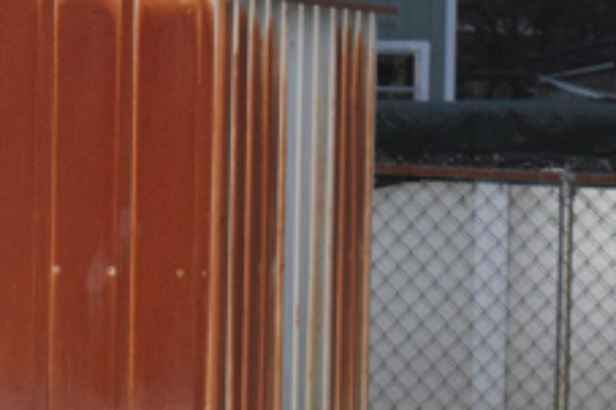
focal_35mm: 258
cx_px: -79
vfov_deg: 5.3
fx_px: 4411
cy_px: -14
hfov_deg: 7.9
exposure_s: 1/60
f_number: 5.6
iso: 2000
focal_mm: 52
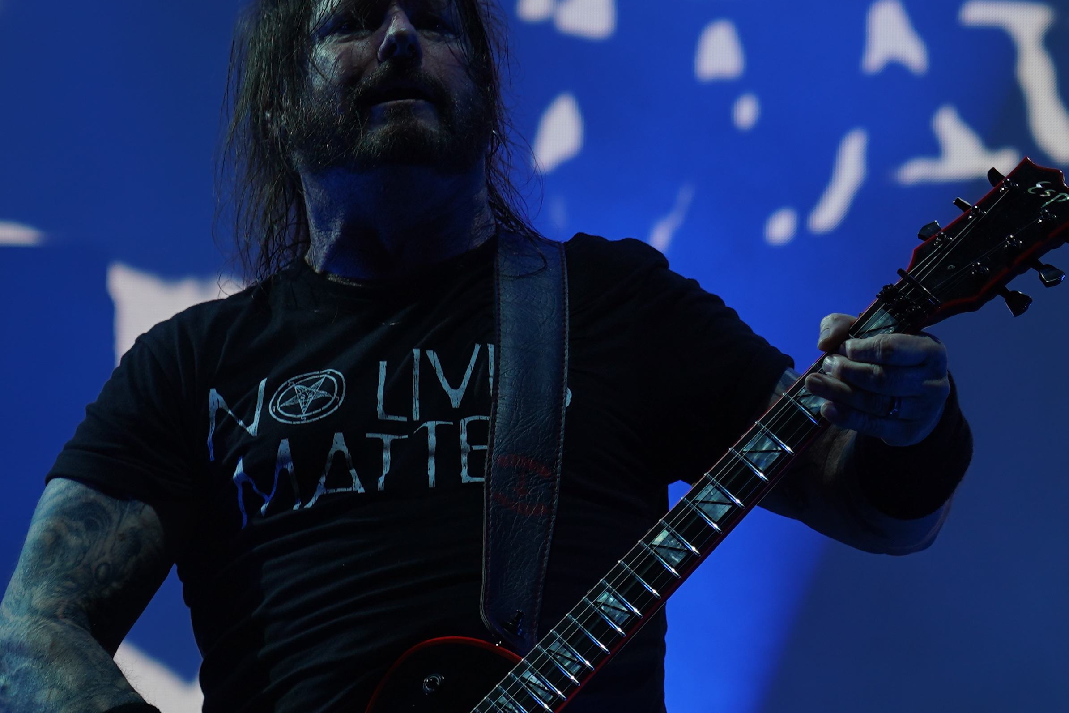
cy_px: 633
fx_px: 6414
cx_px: 583
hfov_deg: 9.5
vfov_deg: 6.3
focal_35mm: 216
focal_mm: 86
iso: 100
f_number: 4.5
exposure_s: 1/125
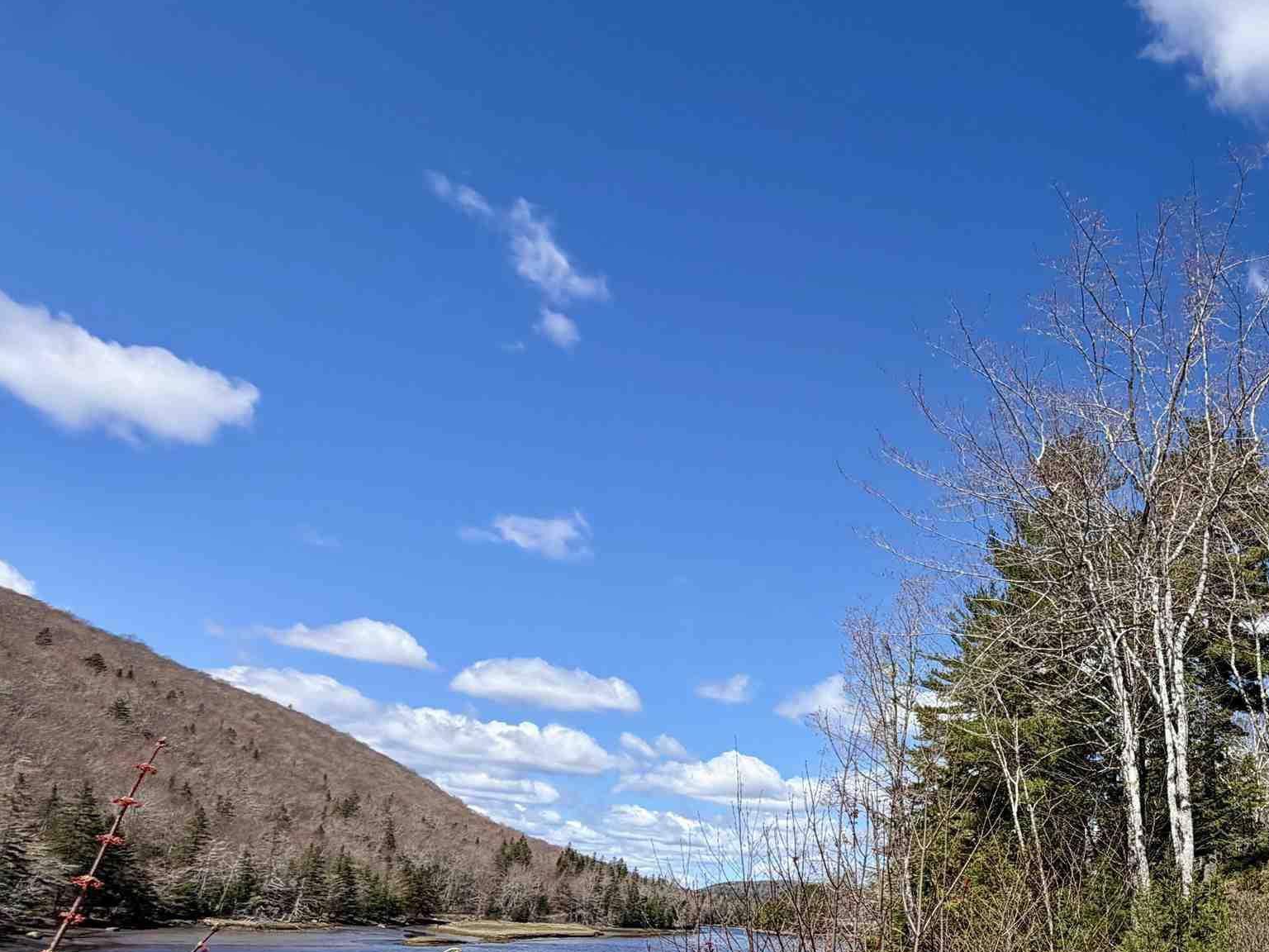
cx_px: 1162
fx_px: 1026
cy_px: 764
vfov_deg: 47.0
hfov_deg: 54.5
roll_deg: -3.4
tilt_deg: +9.8
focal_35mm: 28
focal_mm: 2.22
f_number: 2.2
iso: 20
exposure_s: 1/864
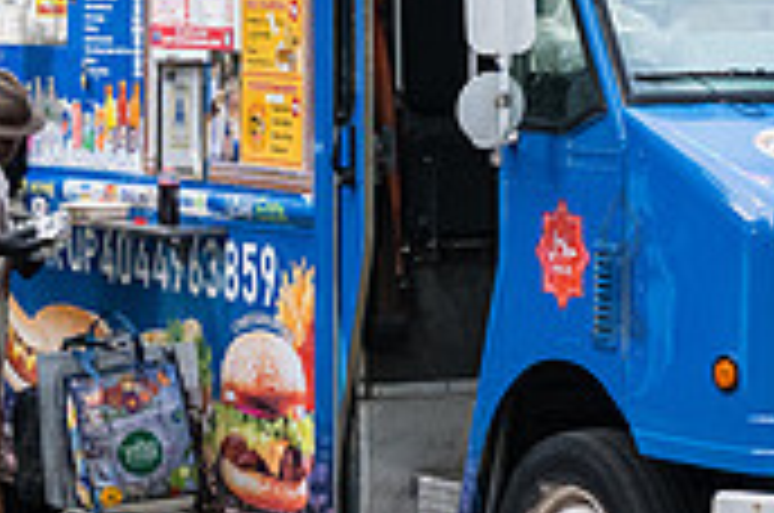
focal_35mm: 205
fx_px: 4399
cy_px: 47
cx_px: 36
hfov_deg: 10.0
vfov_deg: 6.7
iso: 5000
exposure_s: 1/320
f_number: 3.5
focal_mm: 60
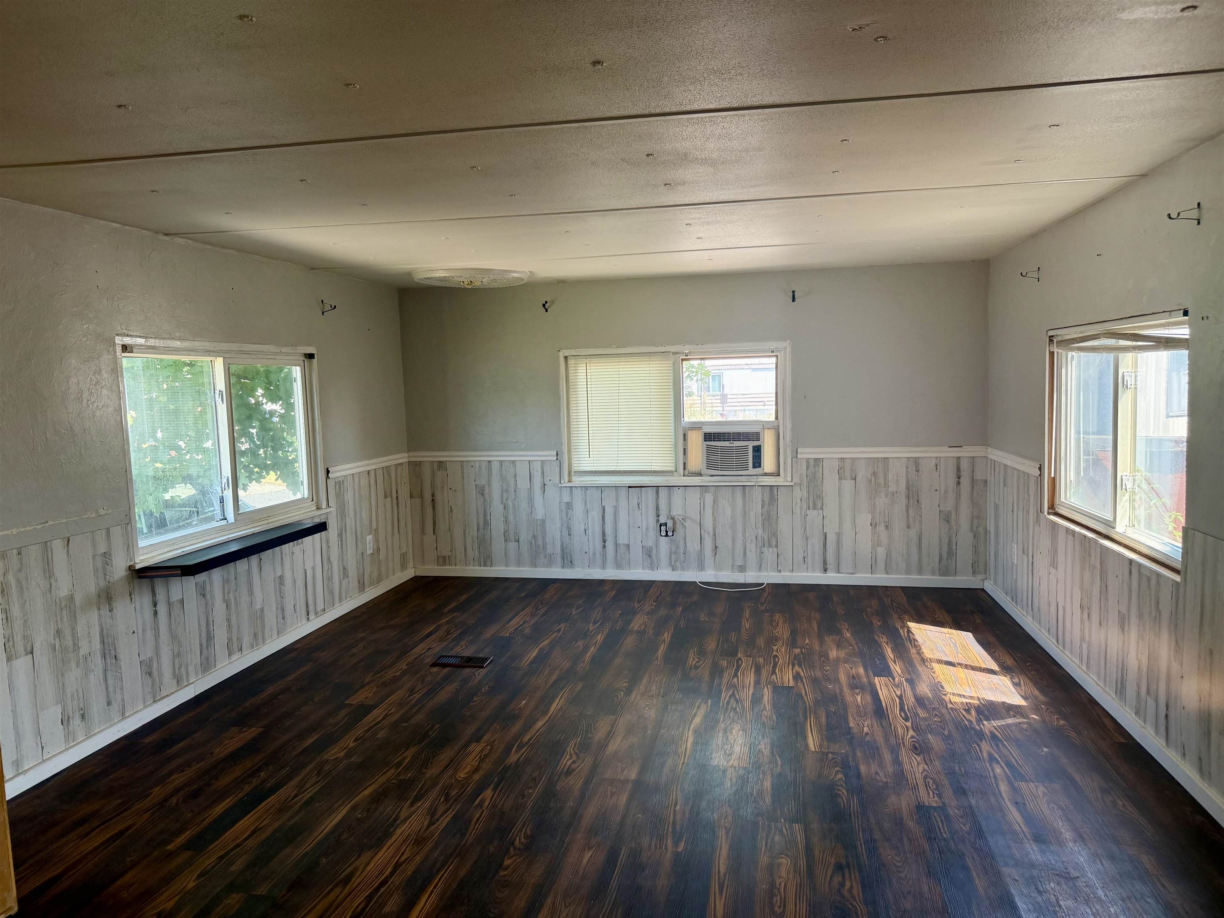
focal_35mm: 24
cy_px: 459
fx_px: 849
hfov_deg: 71.6
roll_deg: +1.6
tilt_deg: -5.3
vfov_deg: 56.8
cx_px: 612
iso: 200
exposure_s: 1/248
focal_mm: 6.76
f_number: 1.78
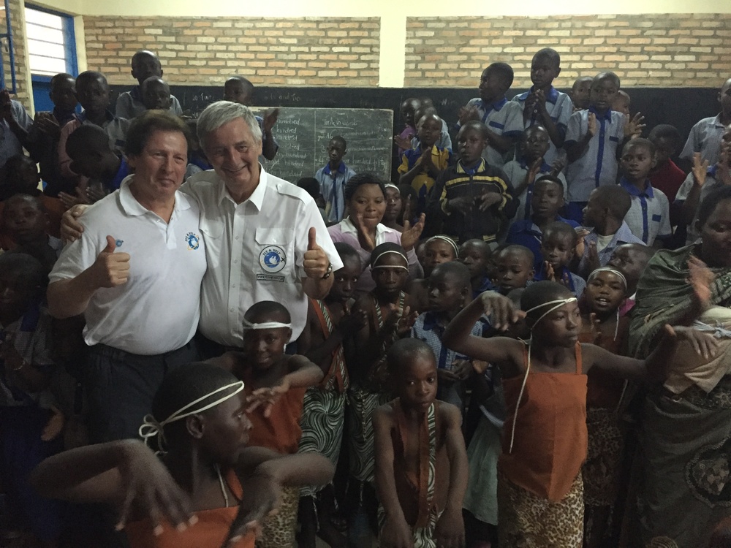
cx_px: 366
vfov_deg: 48.2
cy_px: 274
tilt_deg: -13.6
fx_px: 612
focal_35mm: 29
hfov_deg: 61.7
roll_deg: -0.9
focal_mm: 4.15
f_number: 2.2
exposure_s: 1/17
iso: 400
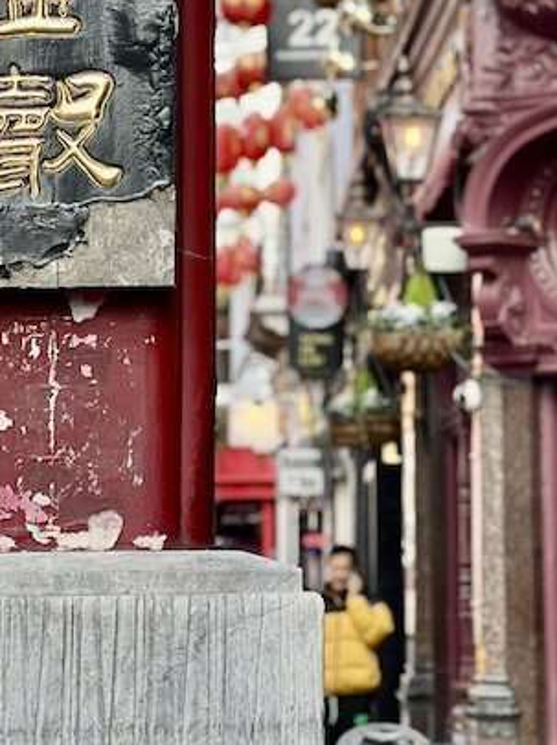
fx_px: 3546
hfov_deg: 9.0
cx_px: 377
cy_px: -45
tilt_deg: +11.3
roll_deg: +1.2
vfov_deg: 11.8
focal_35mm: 165
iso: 25
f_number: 2.8
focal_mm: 9
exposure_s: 1/121
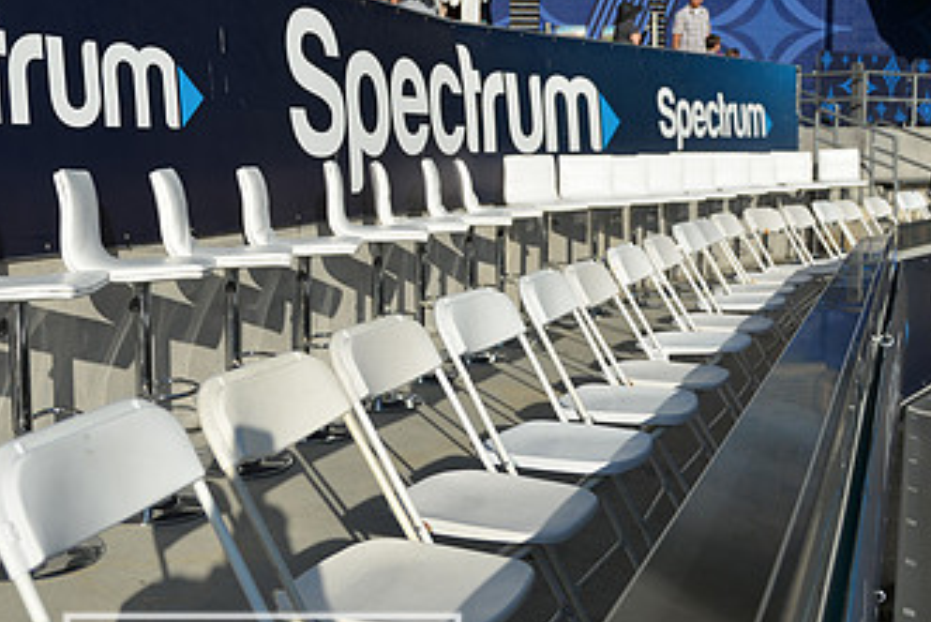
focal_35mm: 42
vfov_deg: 31.8
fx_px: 1087
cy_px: 229
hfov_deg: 45.2
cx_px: 262
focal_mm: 24
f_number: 2.8
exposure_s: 1/3200
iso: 100
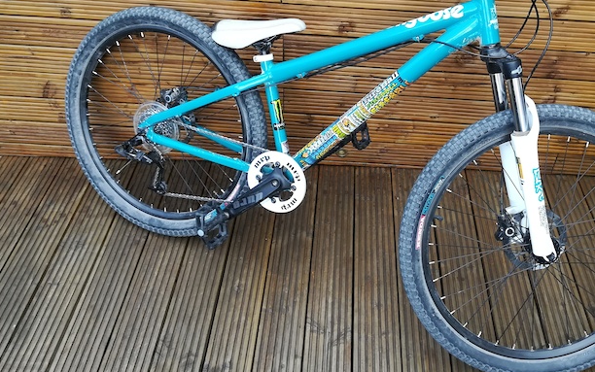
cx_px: 351
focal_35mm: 36
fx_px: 584
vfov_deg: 34.9
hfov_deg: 53.7
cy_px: 112
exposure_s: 1/159
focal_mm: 3.83
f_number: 2.2
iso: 50
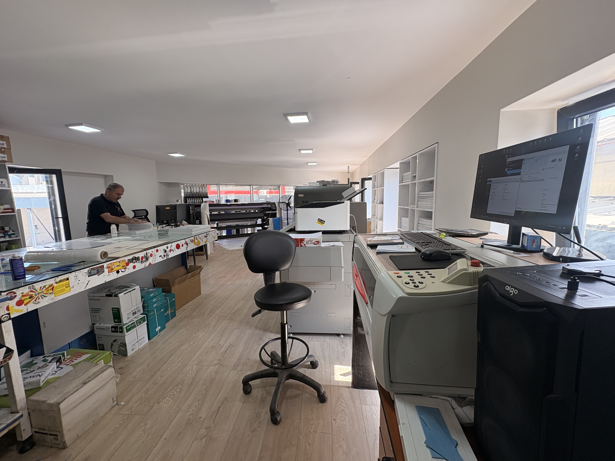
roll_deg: +1.6
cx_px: 308
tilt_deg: -6.6
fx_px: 249
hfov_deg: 102.1
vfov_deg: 85.7
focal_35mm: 14
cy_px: 230
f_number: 2.2
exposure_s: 1/99
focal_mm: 2.22
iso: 50
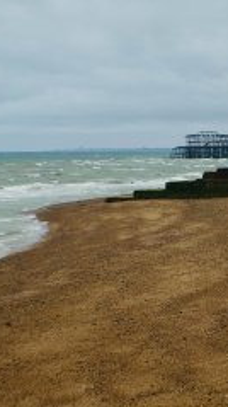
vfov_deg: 14.8
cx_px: 230
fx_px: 1562
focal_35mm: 145
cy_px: 155
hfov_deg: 8.3
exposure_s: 1/200
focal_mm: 36
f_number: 6.3
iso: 100
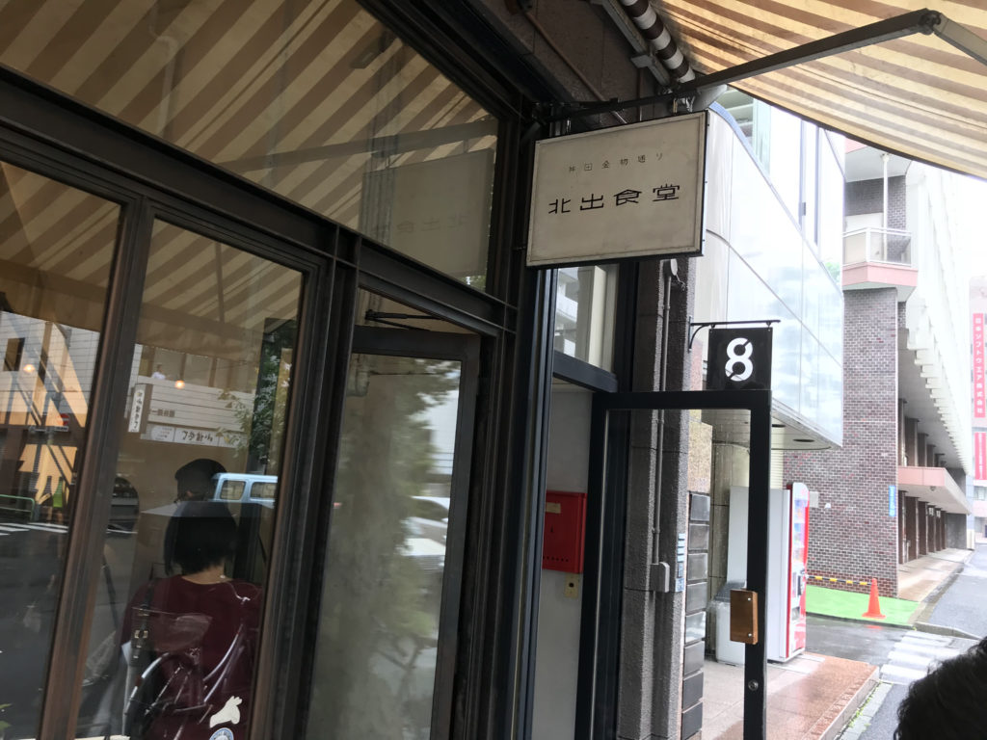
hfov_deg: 63.4
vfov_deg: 49.7
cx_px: 494
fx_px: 798
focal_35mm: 28
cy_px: 370
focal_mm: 4
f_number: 1.8
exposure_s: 1/50
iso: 25
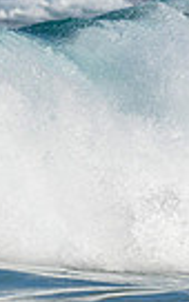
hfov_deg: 0.3
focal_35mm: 4775
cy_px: 215
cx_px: 712
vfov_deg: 0.4
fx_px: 39353
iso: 250
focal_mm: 800
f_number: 6.3
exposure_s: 1/2000
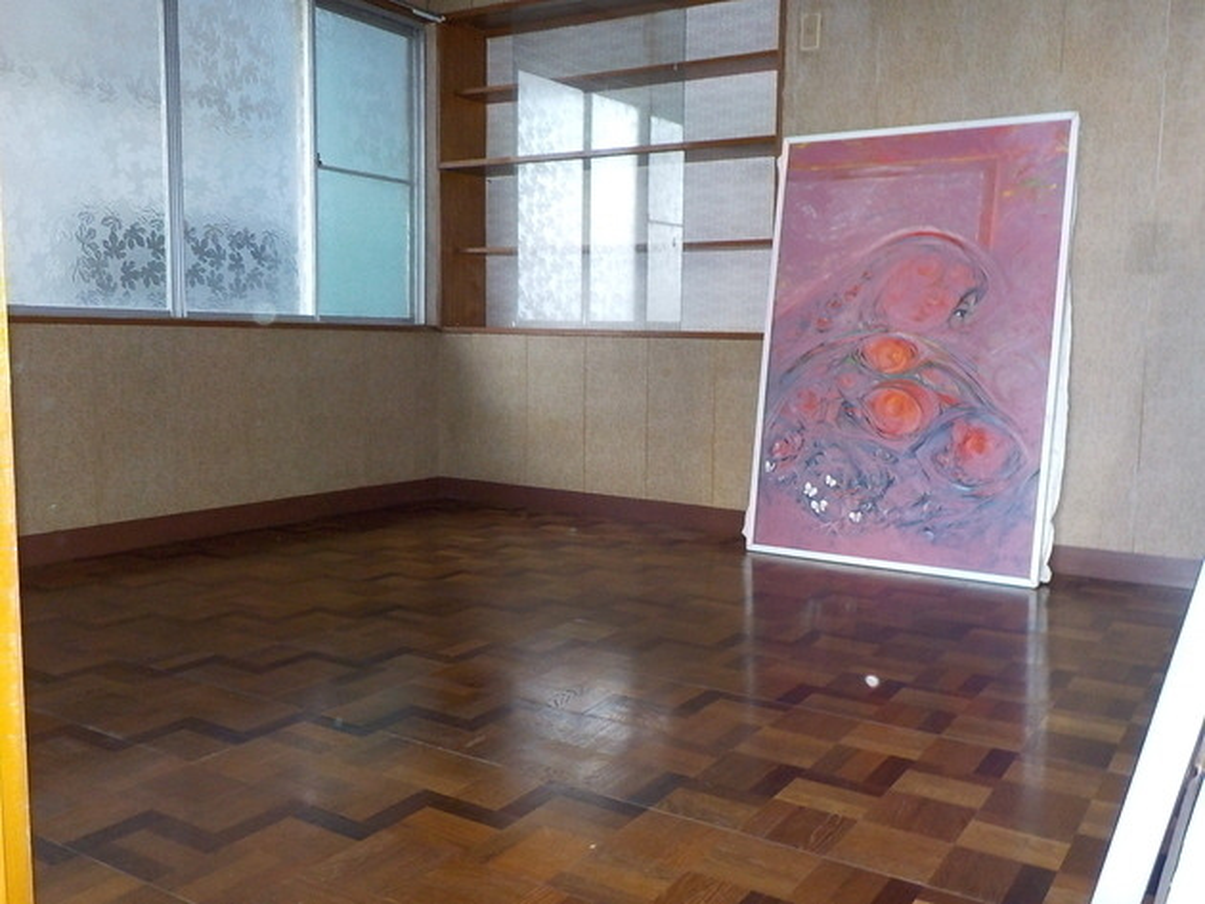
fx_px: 1045
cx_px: 602
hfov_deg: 59.9
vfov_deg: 46.8
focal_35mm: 30
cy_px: 452
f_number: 3.3
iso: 320
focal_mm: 4.1
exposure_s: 1/30
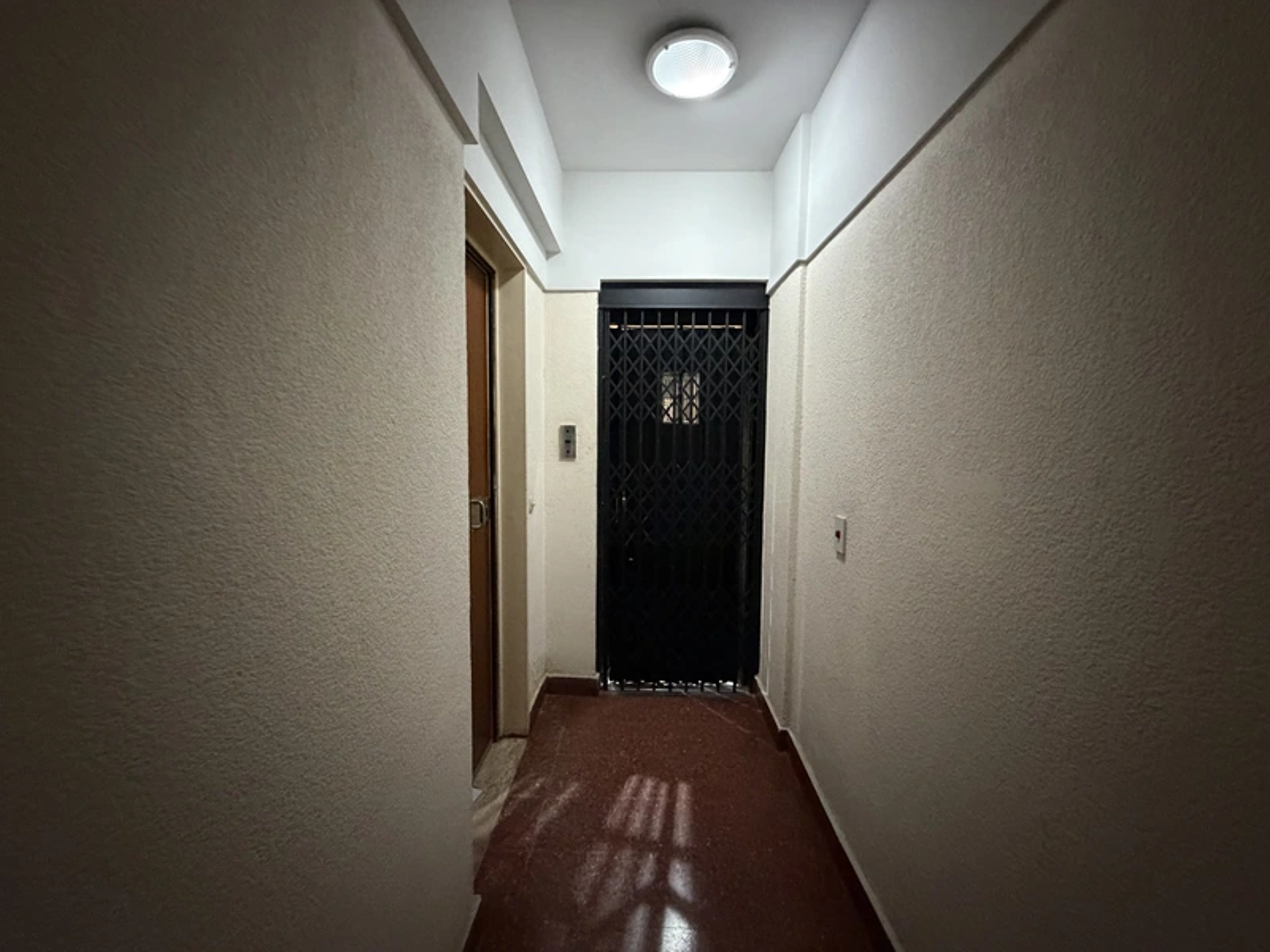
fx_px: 514
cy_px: 476
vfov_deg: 85.7
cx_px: 635
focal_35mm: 14
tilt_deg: -4.0
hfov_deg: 102.1
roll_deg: +0.8
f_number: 2.2
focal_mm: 2.22
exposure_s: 1/33
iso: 1250
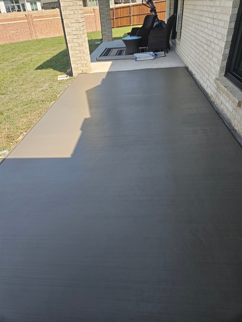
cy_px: 161
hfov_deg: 58.9
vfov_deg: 73.9
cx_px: 121
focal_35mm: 23
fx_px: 214
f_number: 1.8
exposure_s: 1/538
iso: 25
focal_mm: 5.4
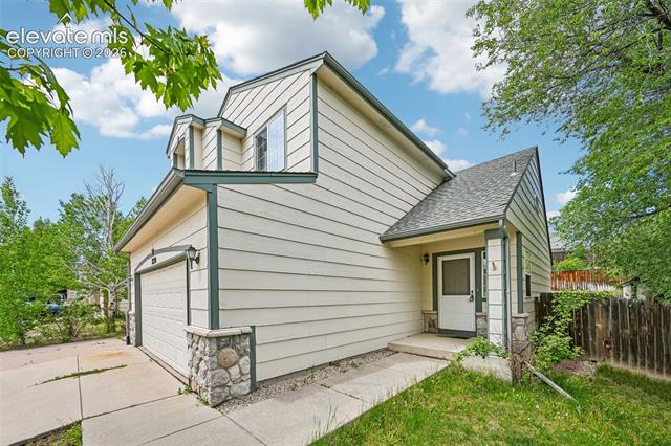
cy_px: 223
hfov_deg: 104.3
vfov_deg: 81.1
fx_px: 261
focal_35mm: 14
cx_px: 336
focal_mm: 14
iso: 64
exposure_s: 1/80
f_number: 10
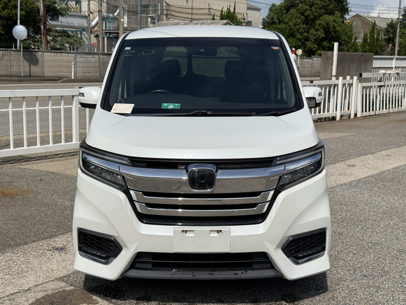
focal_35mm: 48
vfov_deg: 30.3
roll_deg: -1.9
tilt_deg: -9.1
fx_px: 563
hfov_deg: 39.7
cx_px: 203
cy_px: 152
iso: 64
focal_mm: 6.76
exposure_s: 1/11364
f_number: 1.78
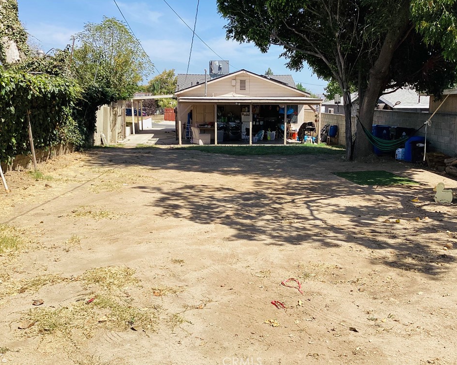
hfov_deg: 54.2
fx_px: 446
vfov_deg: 44.5
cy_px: 182
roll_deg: -1.3
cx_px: 240
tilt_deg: -11.5
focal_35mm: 33
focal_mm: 3.3
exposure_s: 1/1148
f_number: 2.4
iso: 25
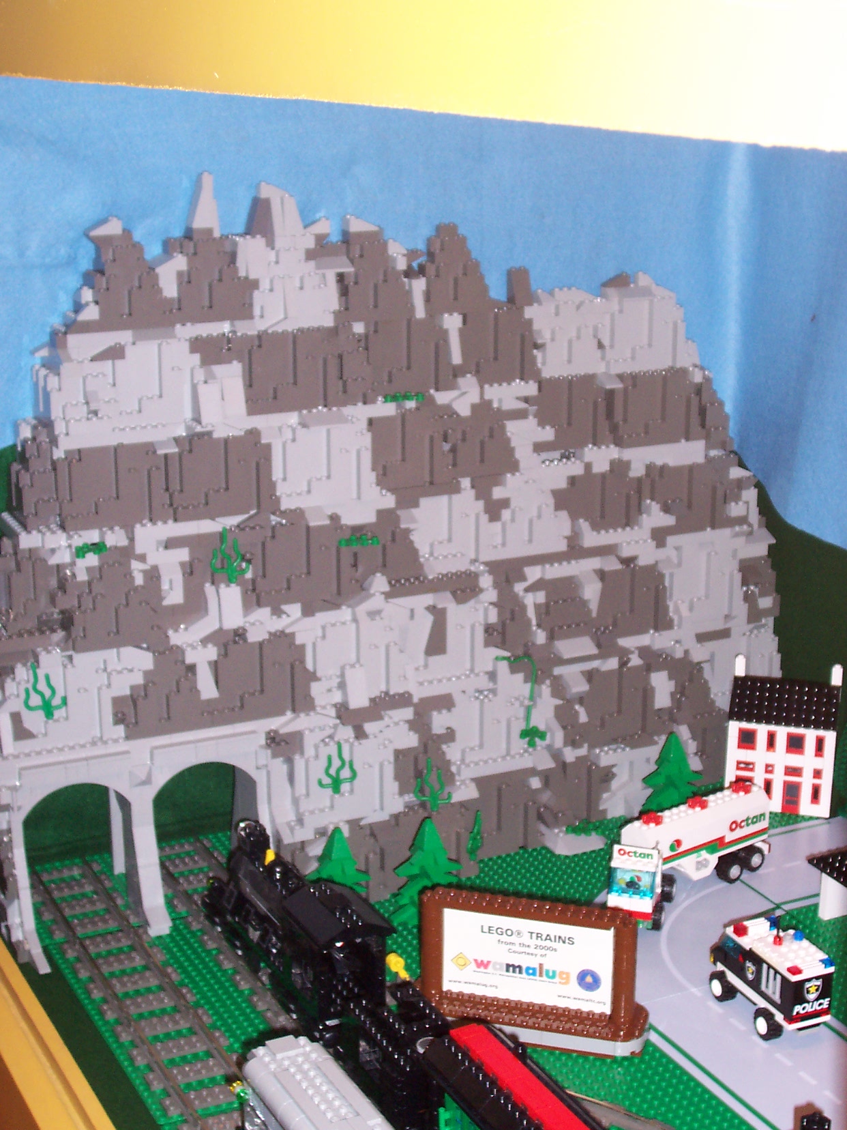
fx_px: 1860
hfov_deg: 25.7
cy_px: 565
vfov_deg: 33.8
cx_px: 424
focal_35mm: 57
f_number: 3.4
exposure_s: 1/60
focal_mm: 8.6
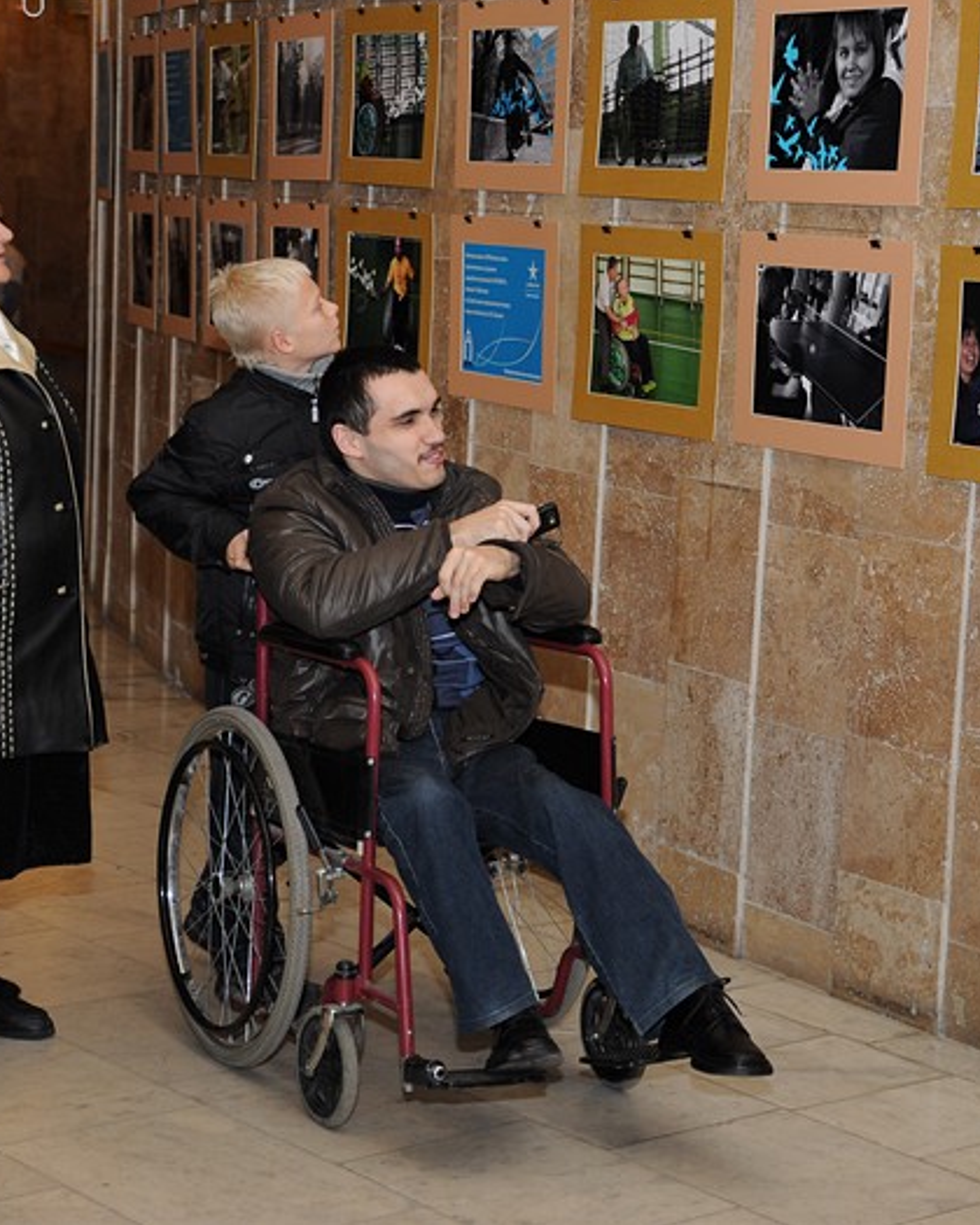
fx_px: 2900
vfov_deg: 23.8
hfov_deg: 19.2
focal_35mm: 80
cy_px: 609
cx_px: 490
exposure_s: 1/250
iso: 800
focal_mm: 56
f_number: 3.8
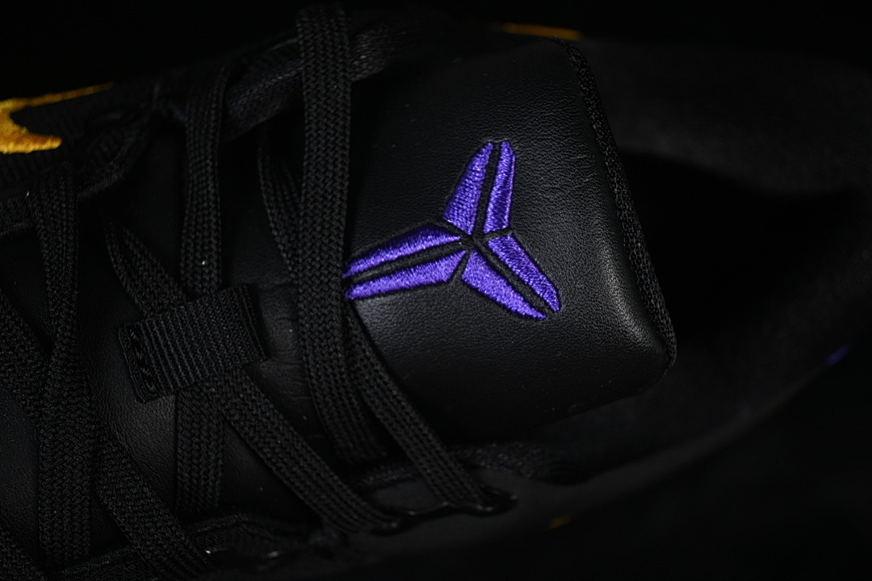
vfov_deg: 18.2
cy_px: 290
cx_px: 436
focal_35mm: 75
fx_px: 1817
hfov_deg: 27.0
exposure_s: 1/60
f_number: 6.3
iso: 160
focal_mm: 50
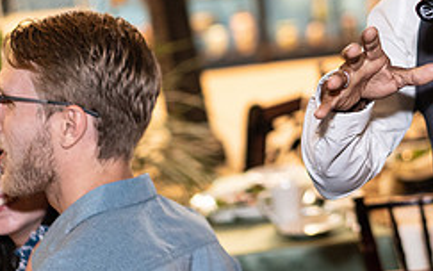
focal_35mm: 134
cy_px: -10
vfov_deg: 9.7
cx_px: 451
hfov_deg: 15.3
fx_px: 1582
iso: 2500
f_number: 2
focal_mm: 55
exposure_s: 1/200
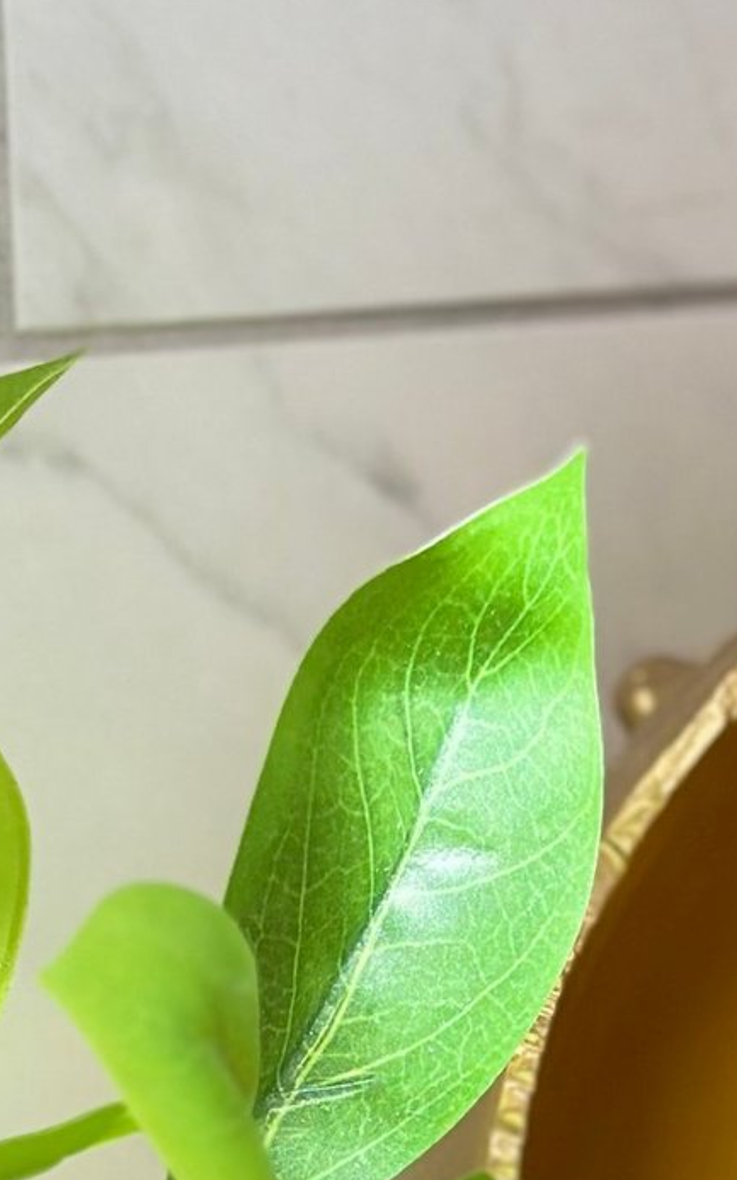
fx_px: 6043
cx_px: 921
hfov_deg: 6.9
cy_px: 1435
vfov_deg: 10.9
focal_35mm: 188
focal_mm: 6.86
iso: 100
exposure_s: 1/120
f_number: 1.78
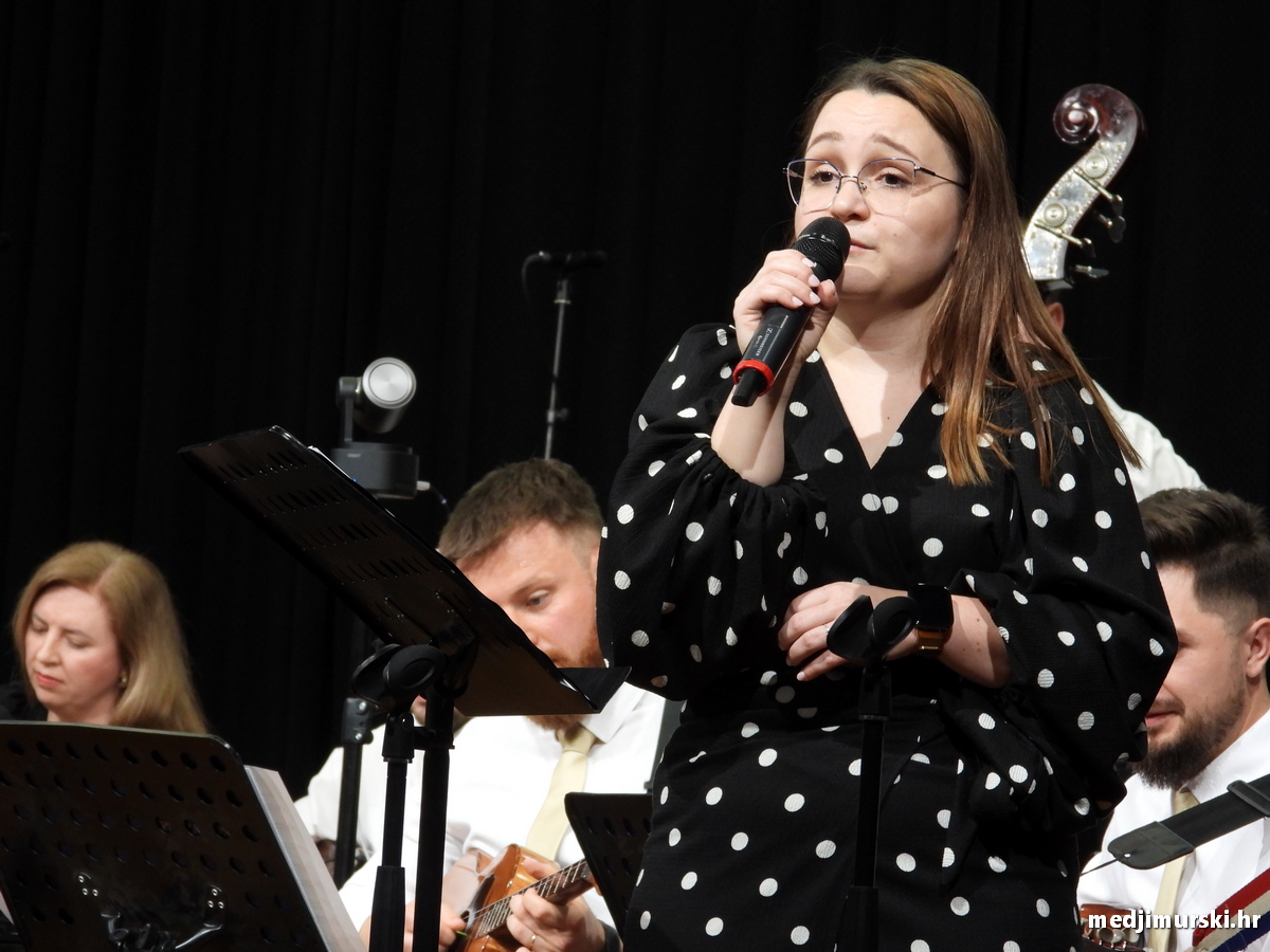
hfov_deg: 10.7
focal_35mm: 185
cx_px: 635
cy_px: 476
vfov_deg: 8.0
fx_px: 6787
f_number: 4.5
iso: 400
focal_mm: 33.2
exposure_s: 1/40
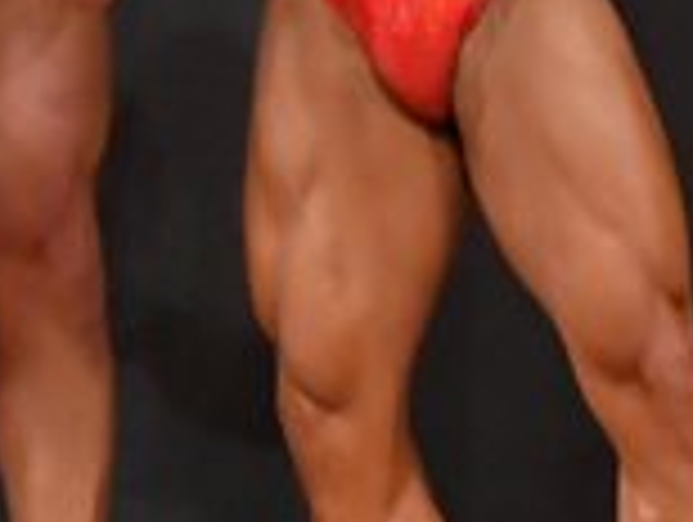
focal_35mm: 1302
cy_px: -32
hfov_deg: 1.5
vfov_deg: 1.1
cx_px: 1267
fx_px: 26106
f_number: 5.6
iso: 9000
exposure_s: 1/400
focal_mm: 180
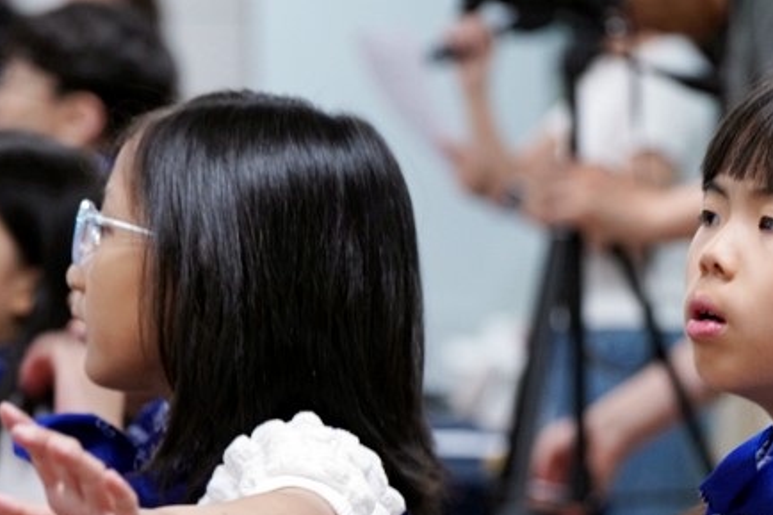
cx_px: 704
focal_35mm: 195
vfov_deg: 7.0
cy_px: 463
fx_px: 4185
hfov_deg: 10.5
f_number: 4
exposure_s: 1/160
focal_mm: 94
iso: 1600
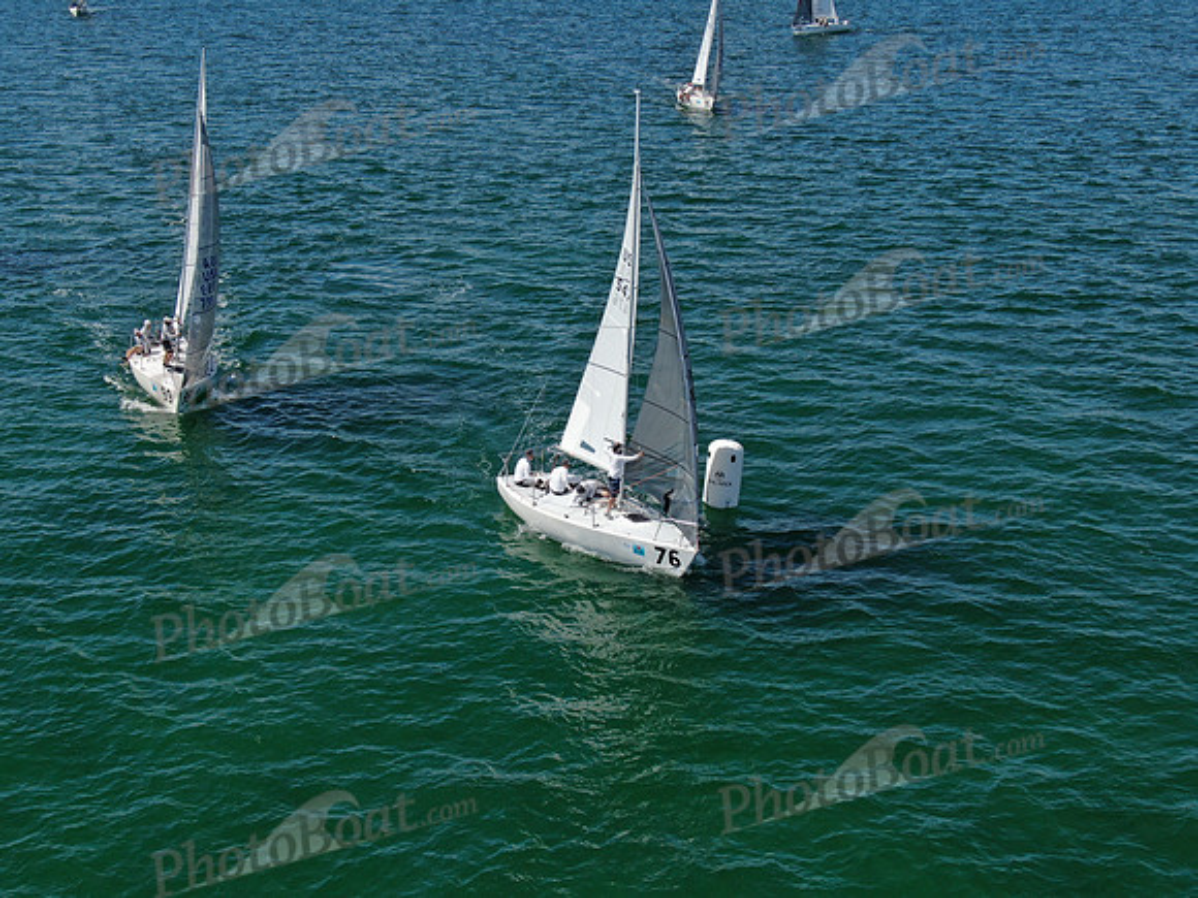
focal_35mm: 48
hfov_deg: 39.7
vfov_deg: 30.3
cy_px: 449
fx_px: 1661
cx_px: 599
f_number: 3.8
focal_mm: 8.6
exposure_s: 1/1000
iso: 100
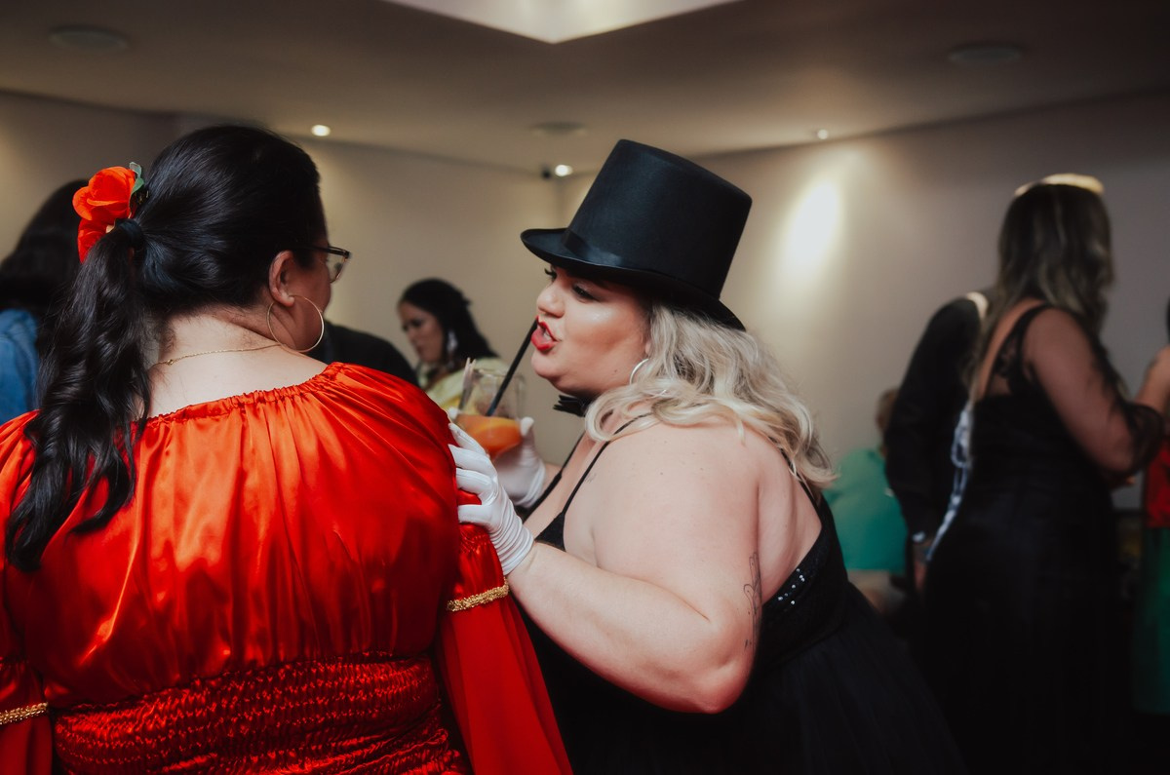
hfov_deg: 43.7
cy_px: 388
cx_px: 585
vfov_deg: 29.7
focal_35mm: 45
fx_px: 1460
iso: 500
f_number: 2.8
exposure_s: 1/60
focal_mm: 30
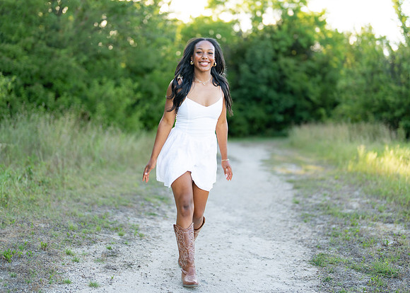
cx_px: 199
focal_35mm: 59
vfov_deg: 24.2
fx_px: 683
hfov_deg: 33.4
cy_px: 131
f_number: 1.2
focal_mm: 50
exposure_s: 1/1000
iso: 100
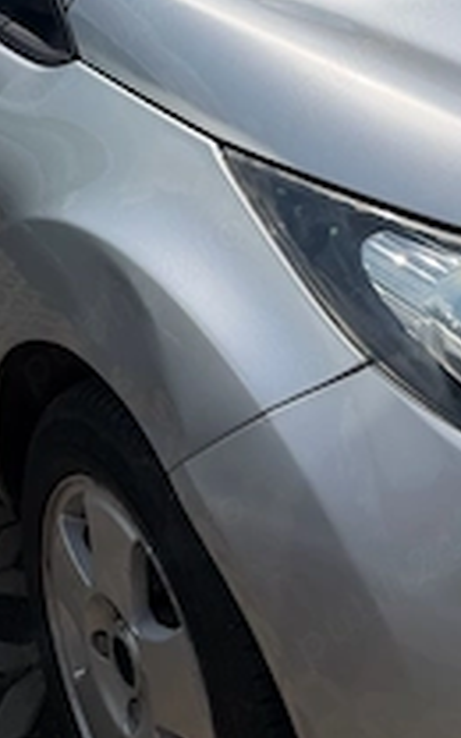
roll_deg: +0.9
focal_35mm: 49
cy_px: 67
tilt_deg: -11.5
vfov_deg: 38.1
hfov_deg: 26.3
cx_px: 202
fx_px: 985
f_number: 1.78
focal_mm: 6.76
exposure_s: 1/10309
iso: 80
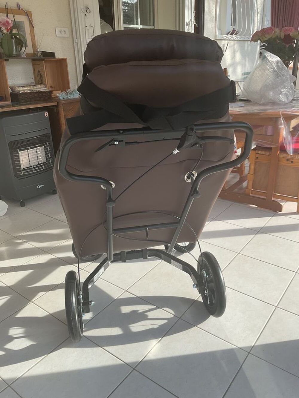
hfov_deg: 48.2
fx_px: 334
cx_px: 150
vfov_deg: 61.7
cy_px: 199
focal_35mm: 29
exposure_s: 1/422
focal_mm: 3
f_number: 1.8
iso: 16
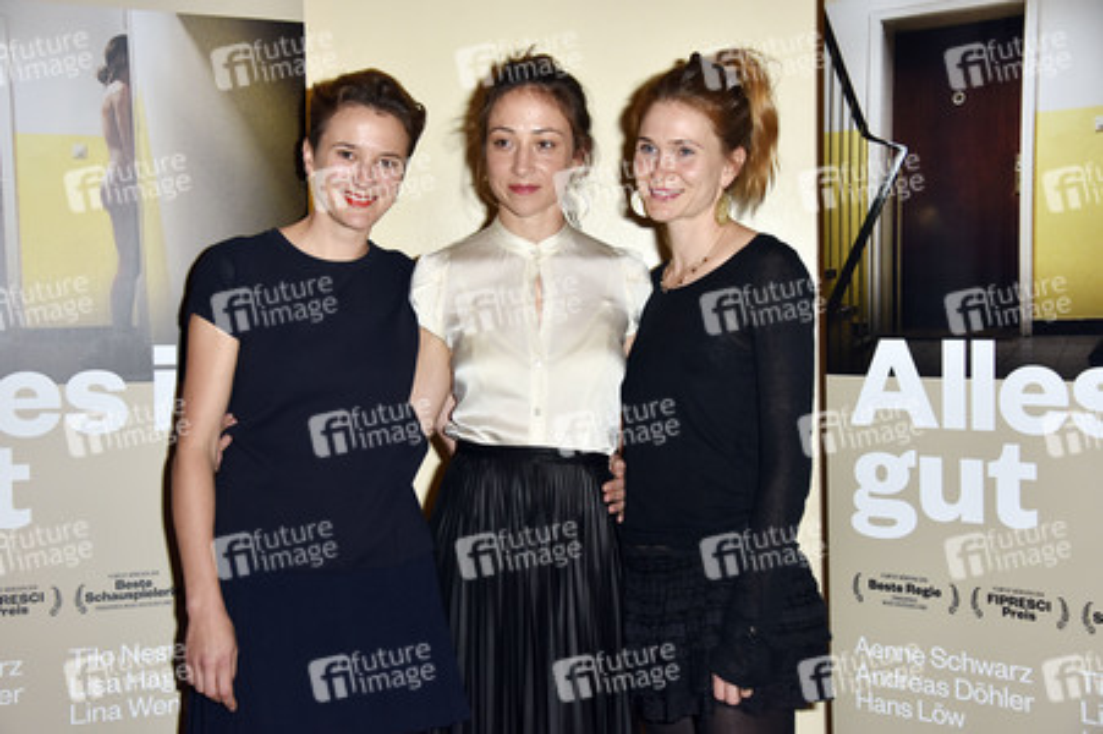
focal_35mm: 56
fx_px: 1714
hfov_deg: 35.7
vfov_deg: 24.2
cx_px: 552
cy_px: 367
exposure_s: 1/160
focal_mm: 56
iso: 800
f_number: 5.6
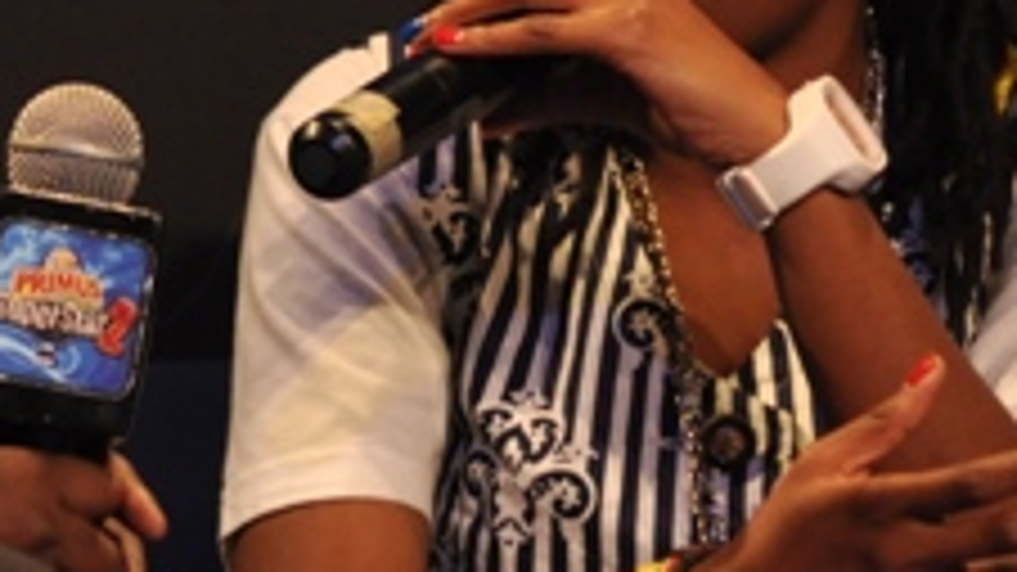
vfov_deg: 1.3
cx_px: -76
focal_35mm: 934
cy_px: 52
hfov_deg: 2.3
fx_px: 25181
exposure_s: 1/250
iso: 1000
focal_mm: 210
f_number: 4.8
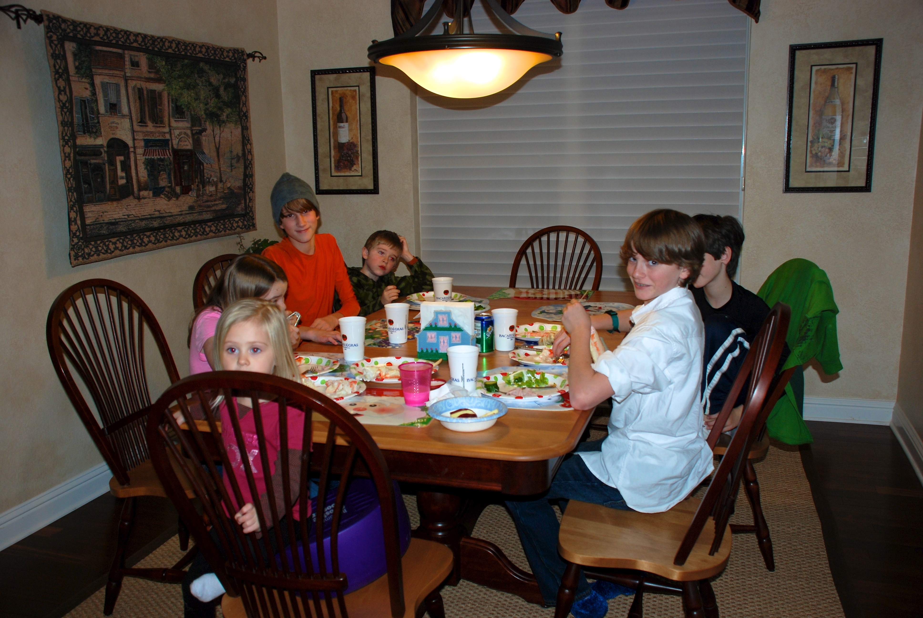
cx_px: 462
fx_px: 847
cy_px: 309
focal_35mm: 33
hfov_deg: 57.2
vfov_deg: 40.1
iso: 200
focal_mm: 22
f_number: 3.8
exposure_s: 1/60
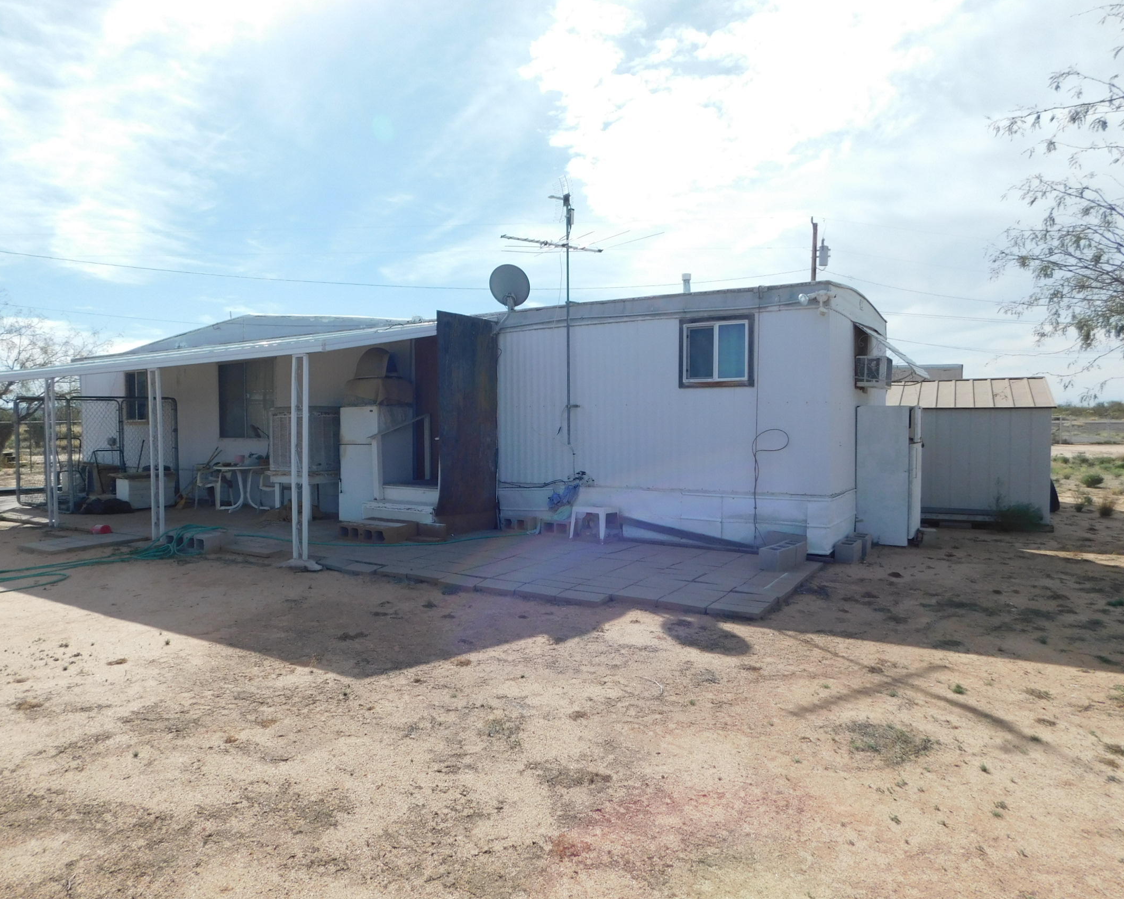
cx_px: 530
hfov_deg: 70.2
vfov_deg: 58.8
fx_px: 798
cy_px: 450
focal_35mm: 24
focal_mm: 4
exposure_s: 1/500
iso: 125
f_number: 6
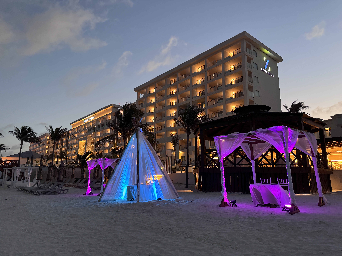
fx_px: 237
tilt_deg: +12.8
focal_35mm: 24
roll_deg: -0.1
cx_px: 171
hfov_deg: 71.6
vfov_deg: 56.8
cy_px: 128
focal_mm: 6.76
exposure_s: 1/40
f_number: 1.78
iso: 800
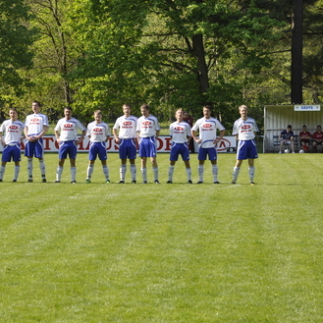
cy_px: 162
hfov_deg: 10.6
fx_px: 1738
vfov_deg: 10.6
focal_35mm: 165
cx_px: 91
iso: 200
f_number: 9
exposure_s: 1/320
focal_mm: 85
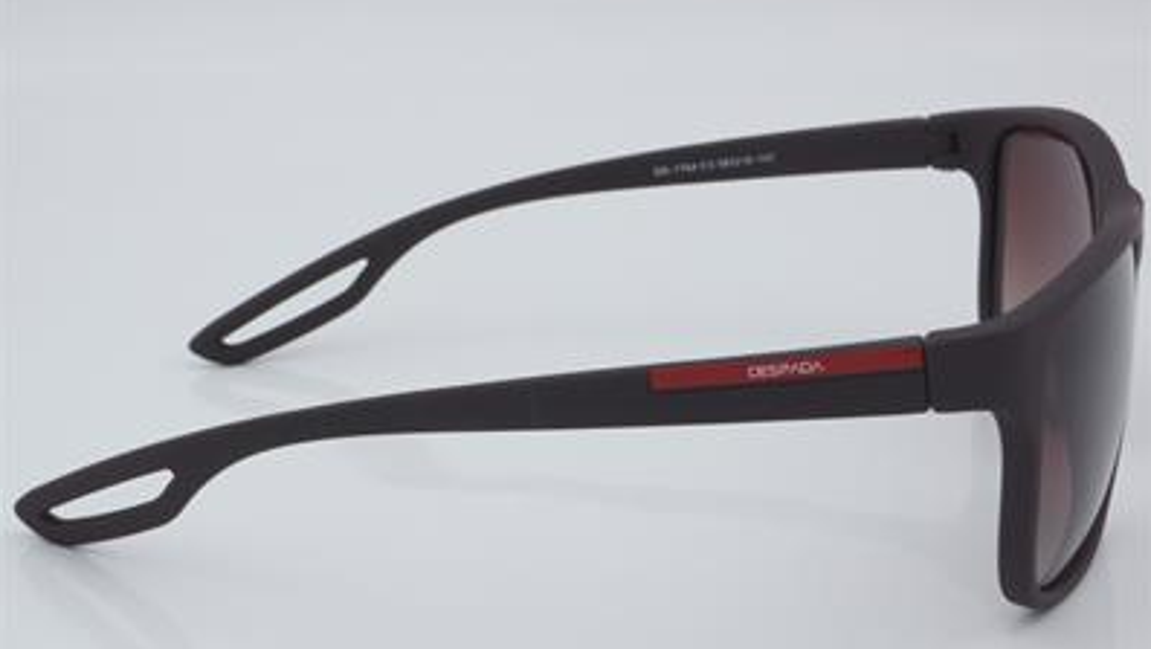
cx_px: 577
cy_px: 342
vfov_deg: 15.3
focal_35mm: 79
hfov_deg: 26.8
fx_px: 2413
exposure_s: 1/4
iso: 100
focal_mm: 50
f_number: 32
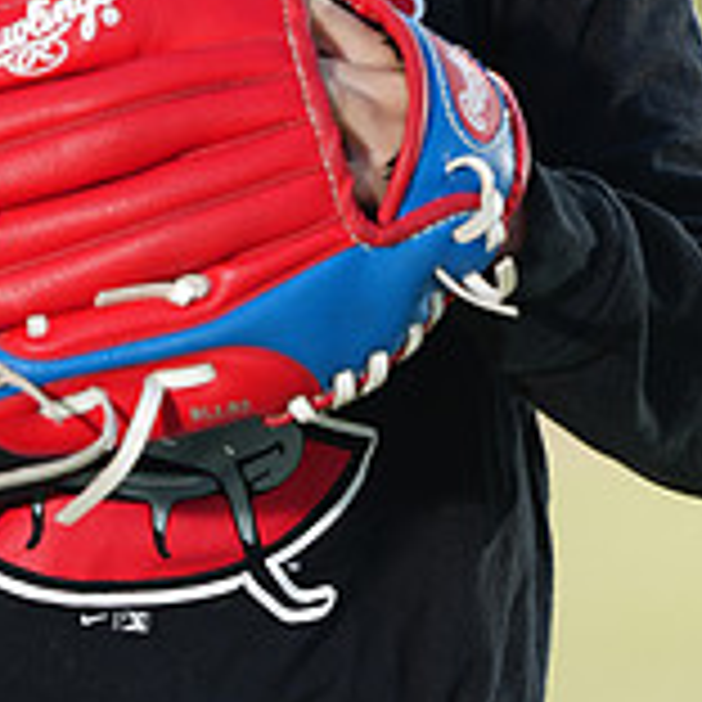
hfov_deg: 2.8
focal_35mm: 632
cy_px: -207
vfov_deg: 2.8
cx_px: 322
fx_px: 14500
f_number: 4.5
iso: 64
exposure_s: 1/250
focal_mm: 200
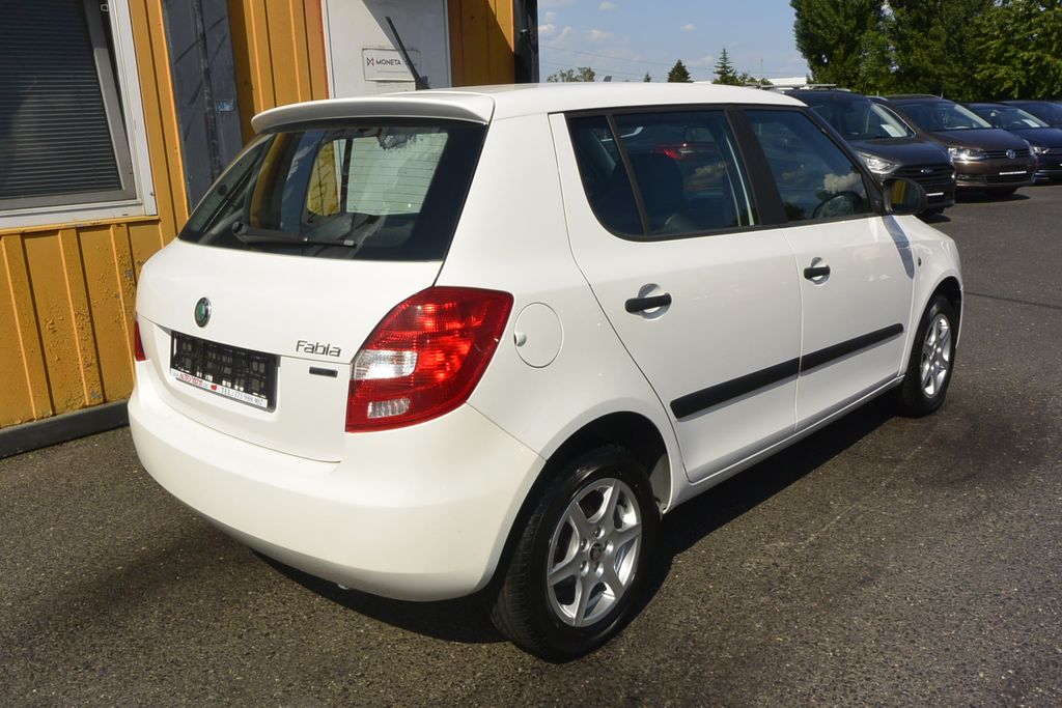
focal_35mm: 29
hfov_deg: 63.7
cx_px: 531
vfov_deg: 45.0
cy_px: 354
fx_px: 856
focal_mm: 11
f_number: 13
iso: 160
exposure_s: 1/250
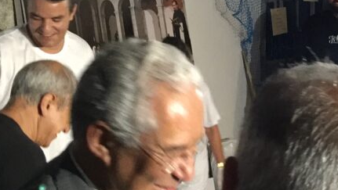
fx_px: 673
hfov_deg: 27.6
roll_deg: -0.4
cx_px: 271
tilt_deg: -11.1
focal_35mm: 75
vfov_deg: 16.1
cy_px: 106
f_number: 2.2
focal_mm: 4.15
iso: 160
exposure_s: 1/8
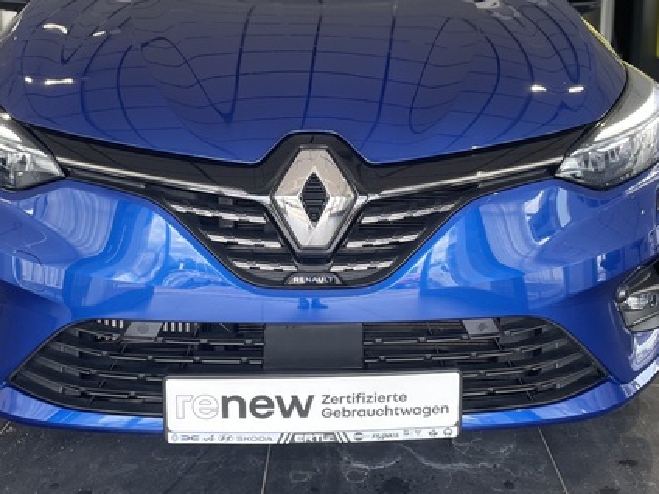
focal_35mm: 49
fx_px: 933
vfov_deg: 29.4
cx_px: 309
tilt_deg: -10.6
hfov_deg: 38.9
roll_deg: -0.2
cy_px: 151
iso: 64
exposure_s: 1/100
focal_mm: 4.2
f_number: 1.6
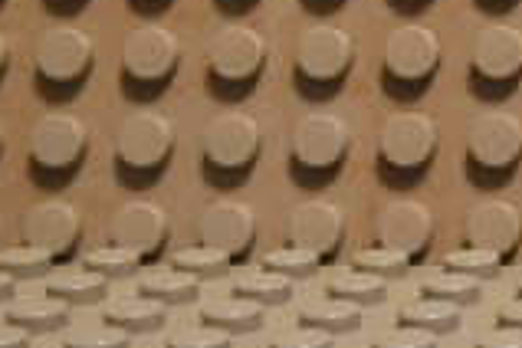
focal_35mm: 157
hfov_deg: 12.0
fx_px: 2276
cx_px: 965
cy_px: 23
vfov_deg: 8.7
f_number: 25
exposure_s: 13
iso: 100
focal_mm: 26
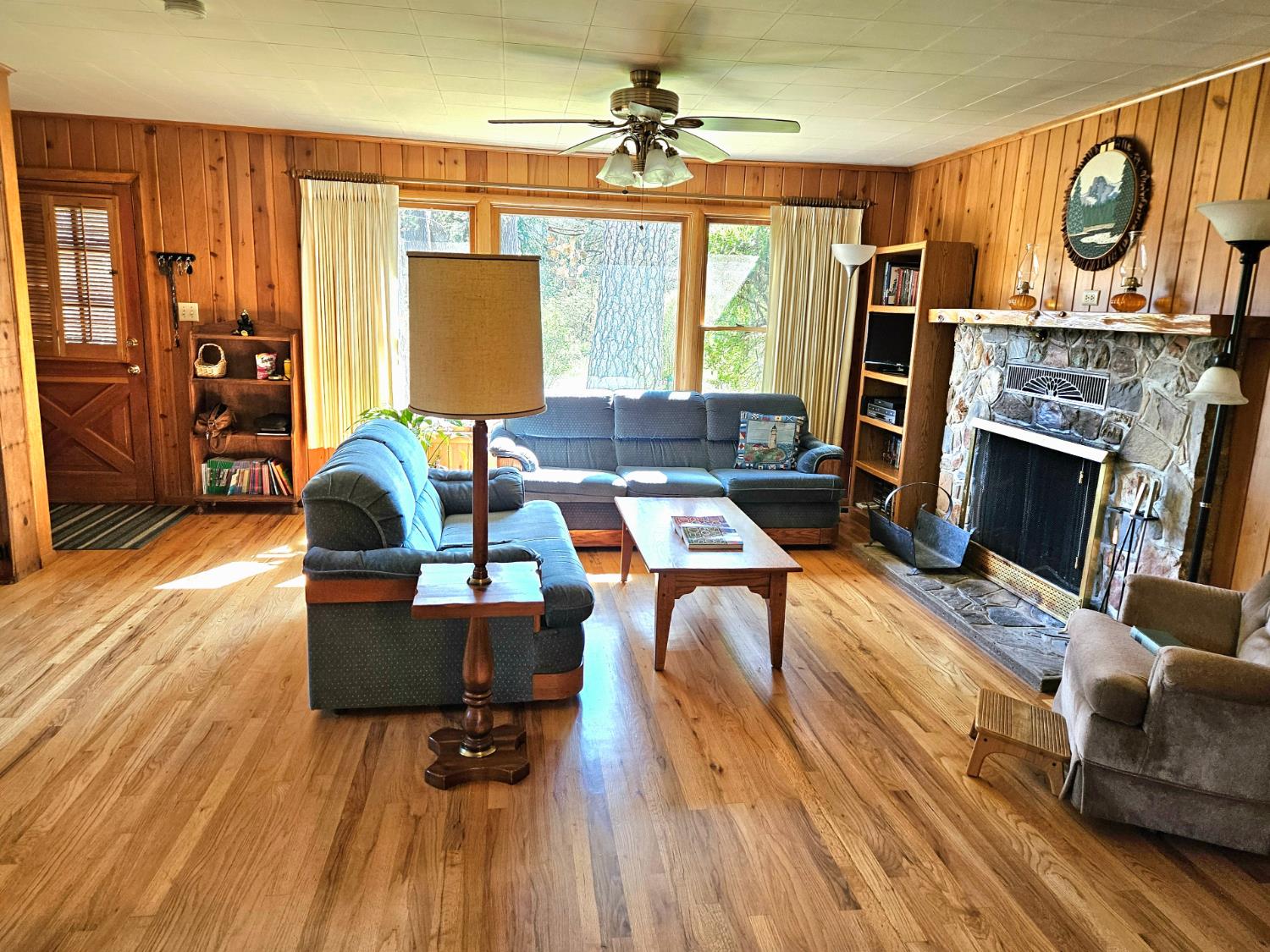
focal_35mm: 23
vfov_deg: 58.9
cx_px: 635
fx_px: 844
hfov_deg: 73.9
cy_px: 476
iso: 200
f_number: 1.8
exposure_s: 1/120
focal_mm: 5.4
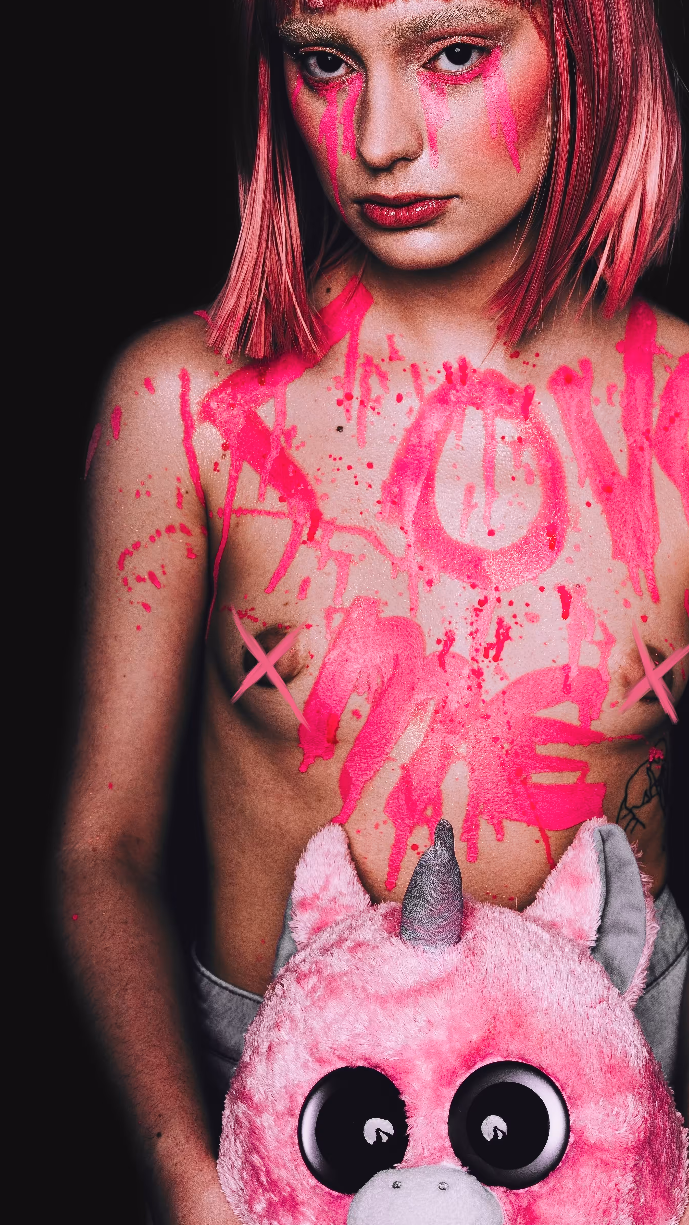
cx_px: 474
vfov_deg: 29.3
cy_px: 530
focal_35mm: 72
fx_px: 2338
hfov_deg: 16.7
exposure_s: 1/160
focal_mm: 55
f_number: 7.1
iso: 100
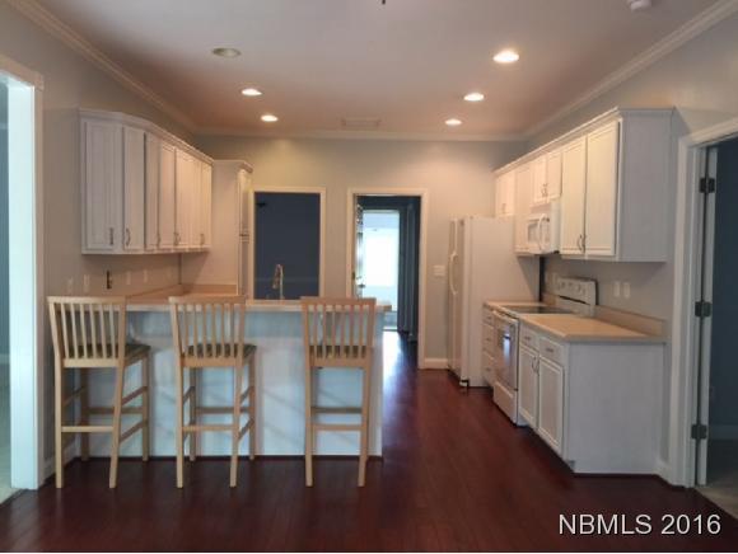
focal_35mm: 29
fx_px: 619
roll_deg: -1.7
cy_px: 277
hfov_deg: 61.6
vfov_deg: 48.3
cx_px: 369
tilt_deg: -2.7
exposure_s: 1/15
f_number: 2.2
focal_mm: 4.15
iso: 50
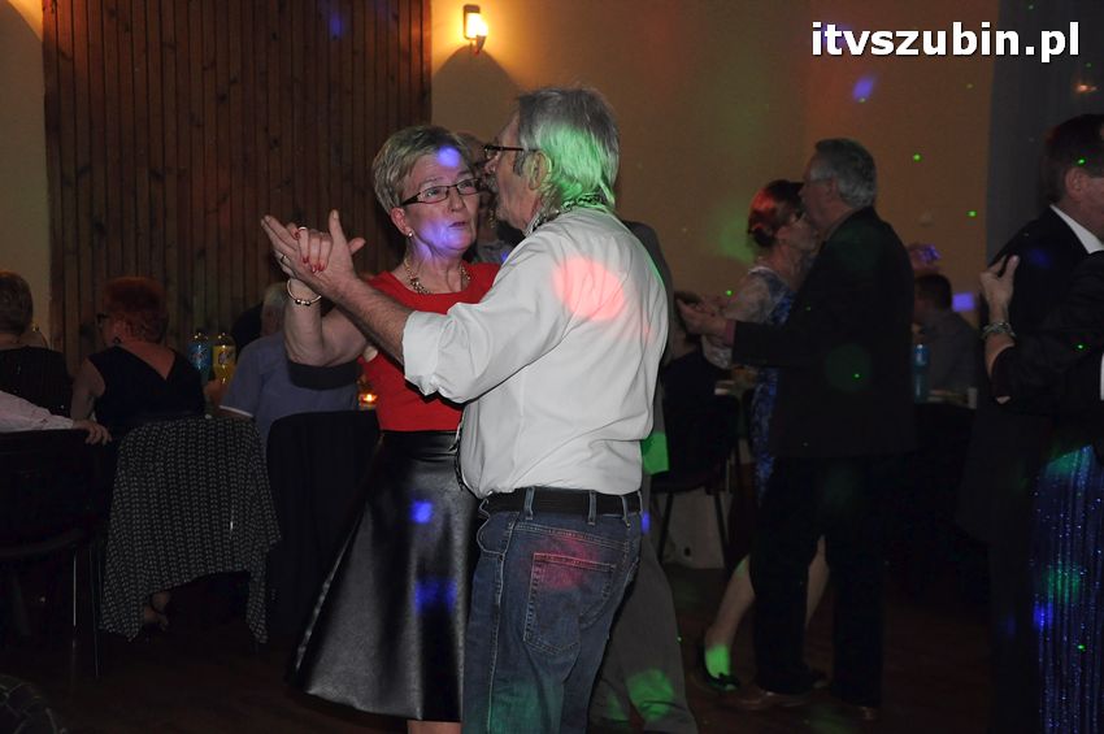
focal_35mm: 57
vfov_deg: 23.7
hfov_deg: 35.1
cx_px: 552
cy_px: 367
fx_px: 1746
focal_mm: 38
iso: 1250
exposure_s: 1/60
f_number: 4.5
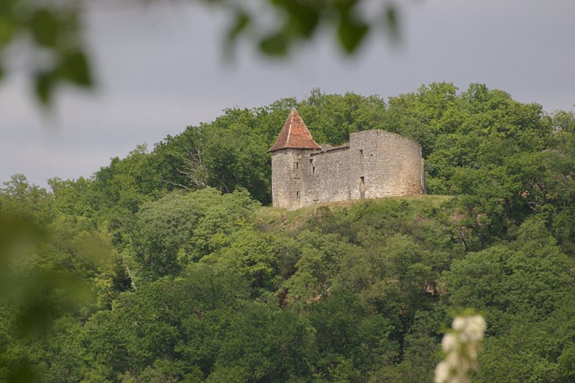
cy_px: 192
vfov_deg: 3.0
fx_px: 7181
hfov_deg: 4.6
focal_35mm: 450
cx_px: 288
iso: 800
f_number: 8
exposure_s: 1/3000
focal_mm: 300
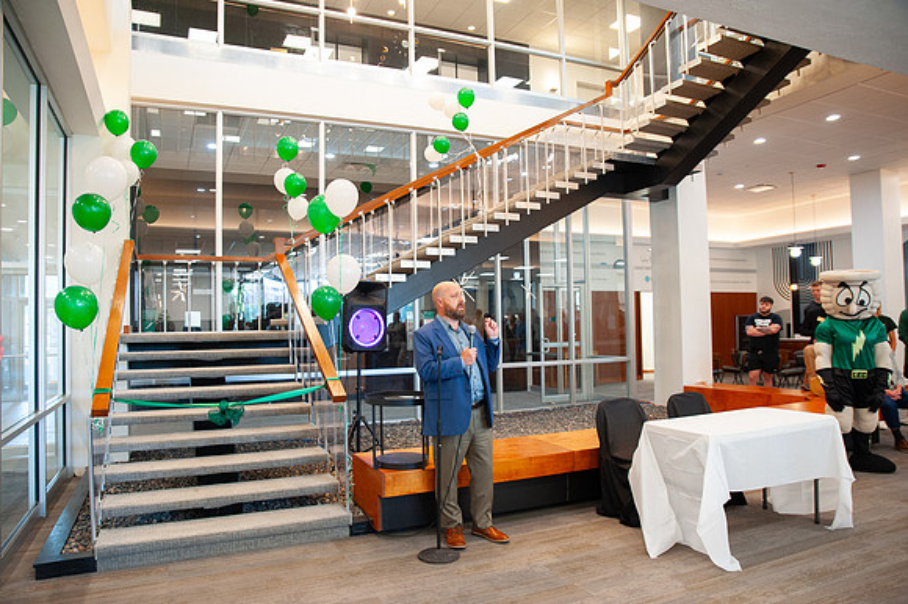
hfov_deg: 72.5
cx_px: 454
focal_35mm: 25
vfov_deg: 52.0
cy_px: 302
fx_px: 619
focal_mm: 24
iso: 1250
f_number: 3.2
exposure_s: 1/160
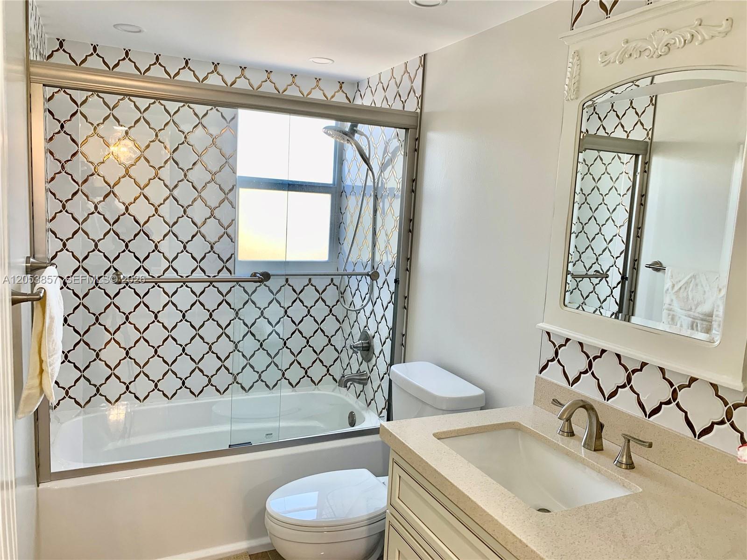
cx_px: 374
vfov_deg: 53.1
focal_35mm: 26
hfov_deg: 67.3
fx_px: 561
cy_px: 280
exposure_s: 1/60
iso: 50
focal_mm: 4.25
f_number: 1.8
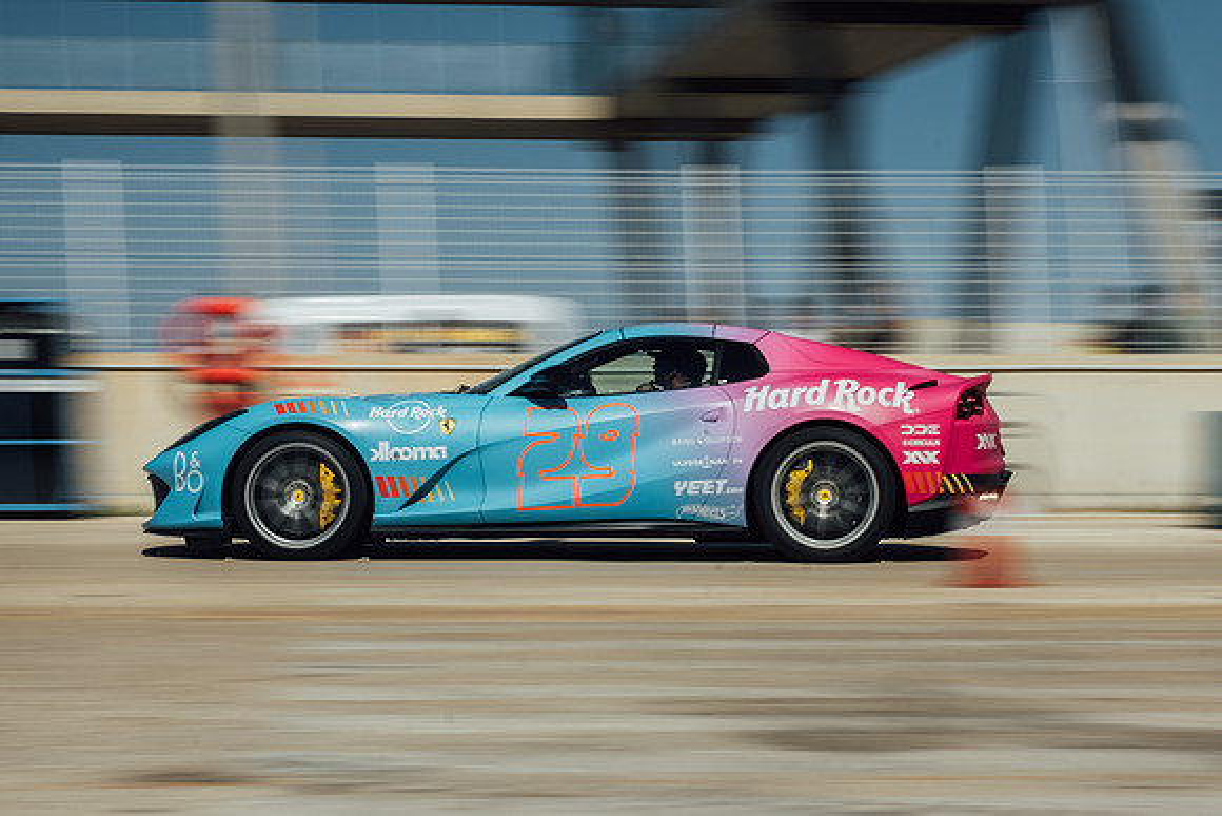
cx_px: 587
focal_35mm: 86
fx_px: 2936
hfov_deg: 23.5
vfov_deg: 15.8
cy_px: 423
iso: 160
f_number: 22
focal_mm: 55
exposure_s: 1/30
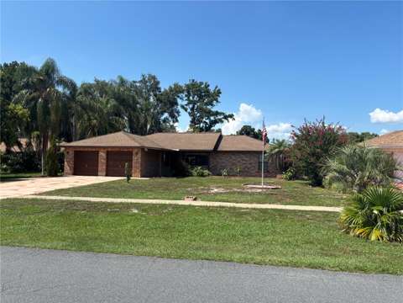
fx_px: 303
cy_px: 152
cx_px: 202
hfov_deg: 67.3
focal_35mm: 26
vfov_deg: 53.1
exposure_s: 1/2857
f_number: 1.6
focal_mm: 5.96
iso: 50
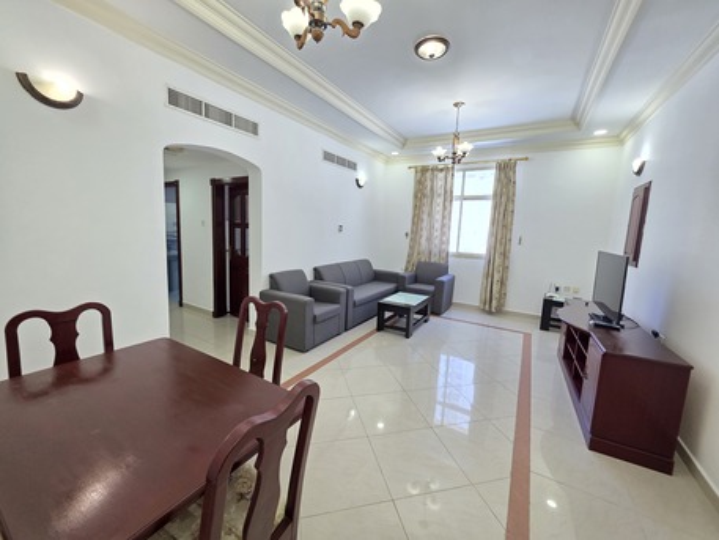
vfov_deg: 89.9
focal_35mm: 13
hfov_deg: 106.2
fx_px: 270
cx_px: 360
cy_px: 270
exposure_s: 1/100
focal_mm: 2.2
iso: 160
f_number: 1.9
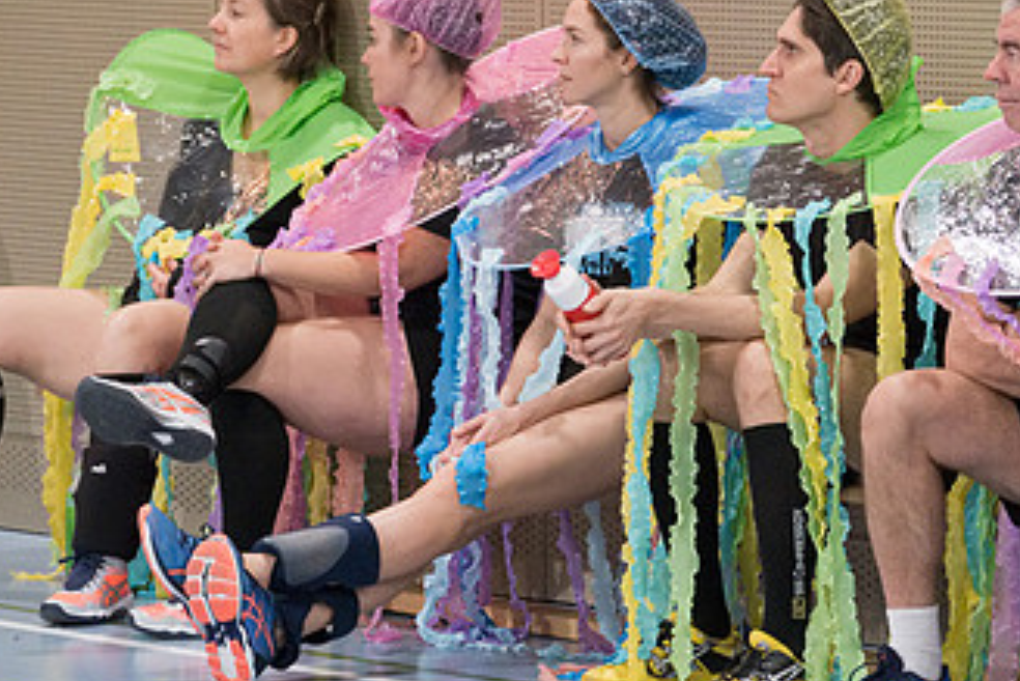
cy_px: 345
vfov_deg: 5.4
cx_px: 678
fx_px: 7256
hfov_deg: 8.0
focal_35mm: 256
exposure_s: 1/400
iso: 6400
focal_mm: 87.1
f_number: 2.8
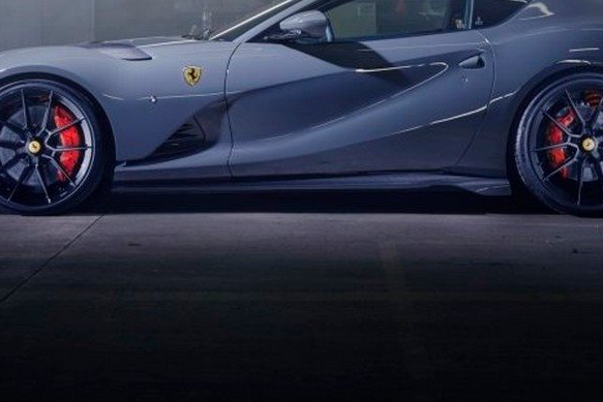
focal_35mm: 96
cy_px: -71
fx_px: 1608
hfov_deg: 21.2
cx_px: 343
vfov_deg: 13.9
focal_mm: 35
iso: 320
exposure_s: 1/25
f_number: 7.1
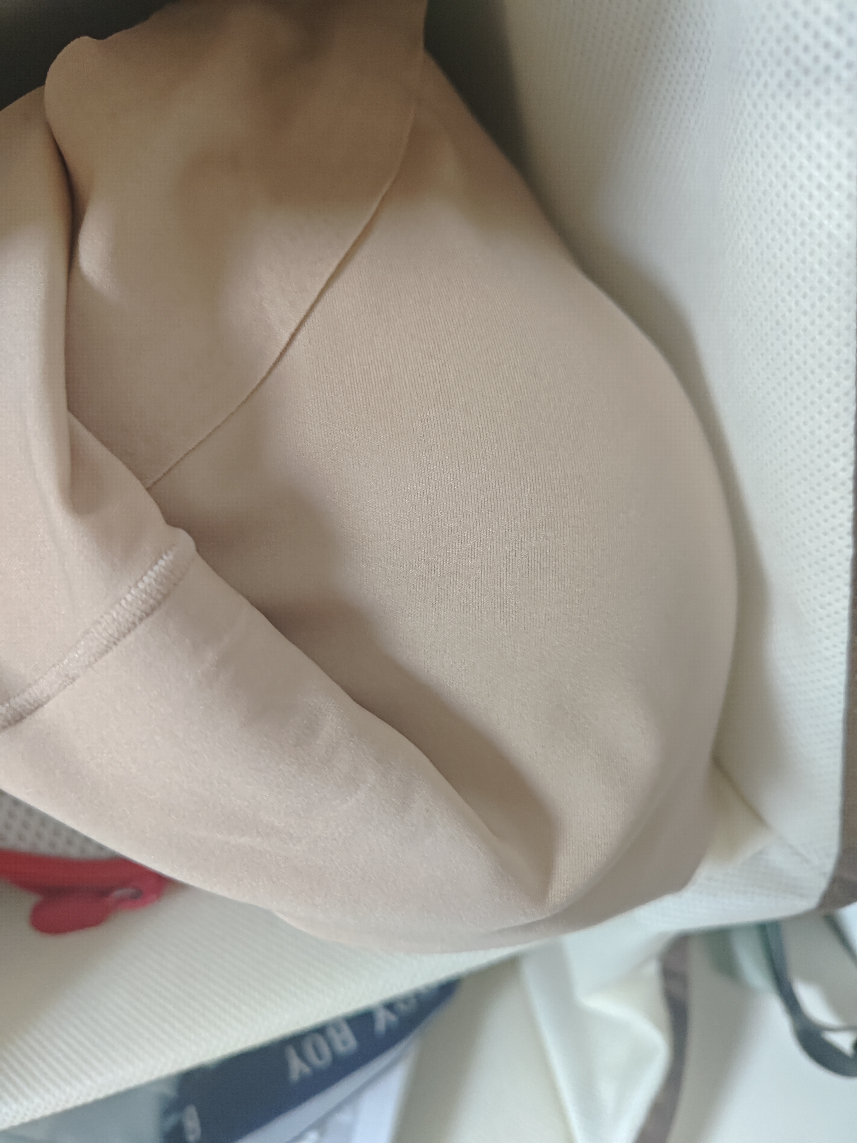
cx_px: 428
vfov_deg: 73.9
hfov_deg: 58.9
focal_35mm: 23
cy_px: 572
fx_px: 759
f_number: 1.88
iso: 1123
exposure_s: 1/50
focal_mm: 5.56
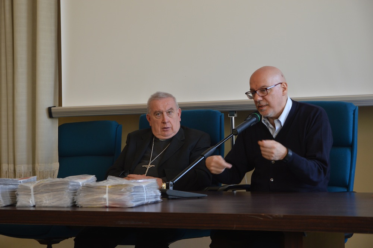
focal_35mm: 75
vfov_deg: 18.2
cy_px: 124
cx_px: 186
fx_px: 776
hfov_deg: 27.0
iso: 400
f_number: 4
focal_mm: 50
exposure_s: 1/60
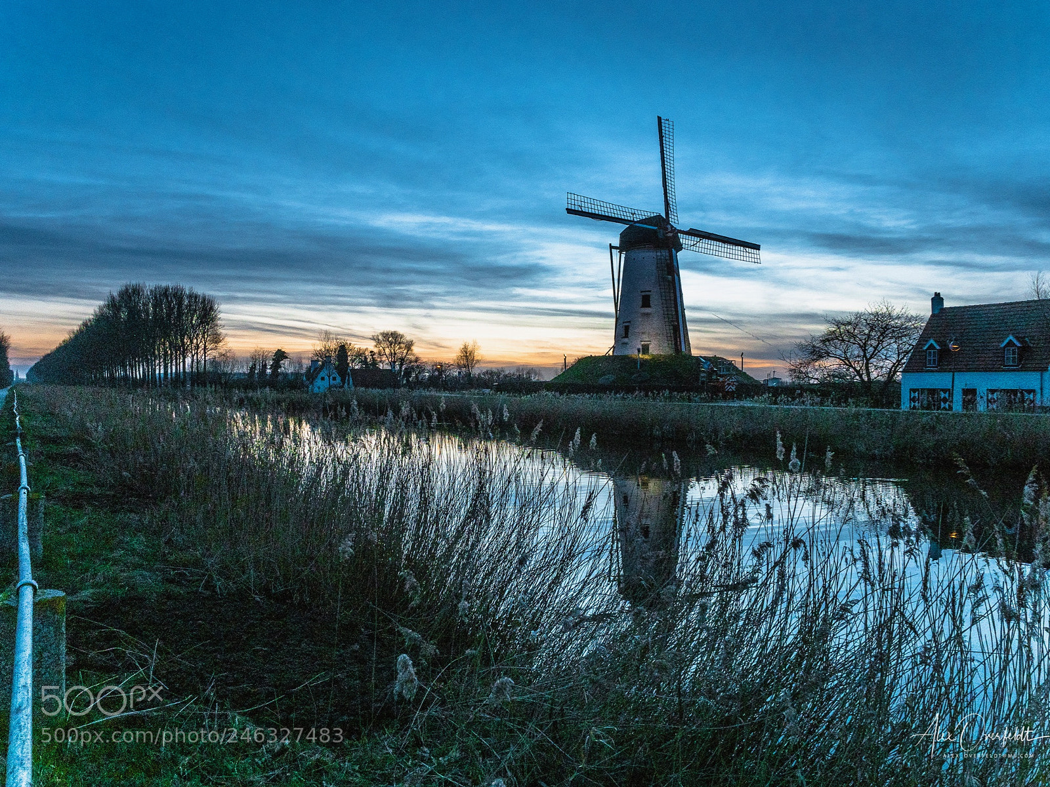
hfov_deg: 71.6
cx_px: 525
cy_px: 394
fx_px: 728
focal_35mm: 24
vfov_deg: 56.8
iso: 400
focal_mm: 12
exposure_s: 1/45
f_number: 5.6
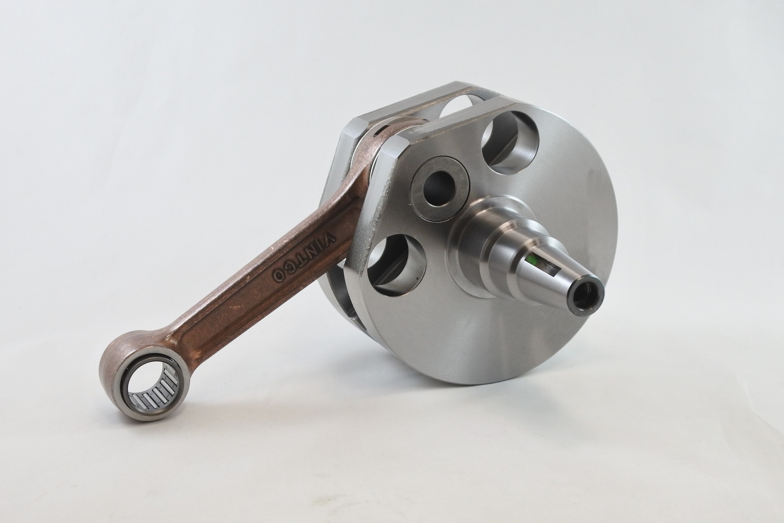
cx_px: 392
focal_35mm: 49
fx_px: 1067
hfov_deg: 40.3
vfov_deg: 27.5
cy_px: 262
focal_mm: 18.4
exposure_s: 1/125
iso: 450
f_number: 4.5
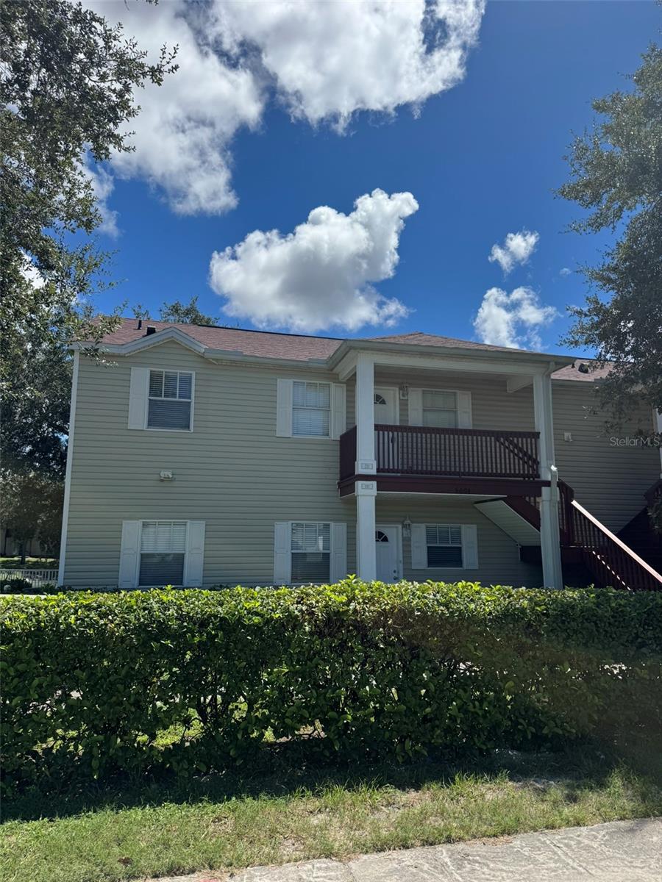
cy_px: 441
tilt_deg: +11.8
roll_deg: -1.0
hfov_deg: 56.8
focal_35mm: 24
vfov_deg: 71.6
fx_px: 612
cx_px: 331
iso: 80
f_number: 1.78
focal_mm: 6.76
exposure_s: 1/5814
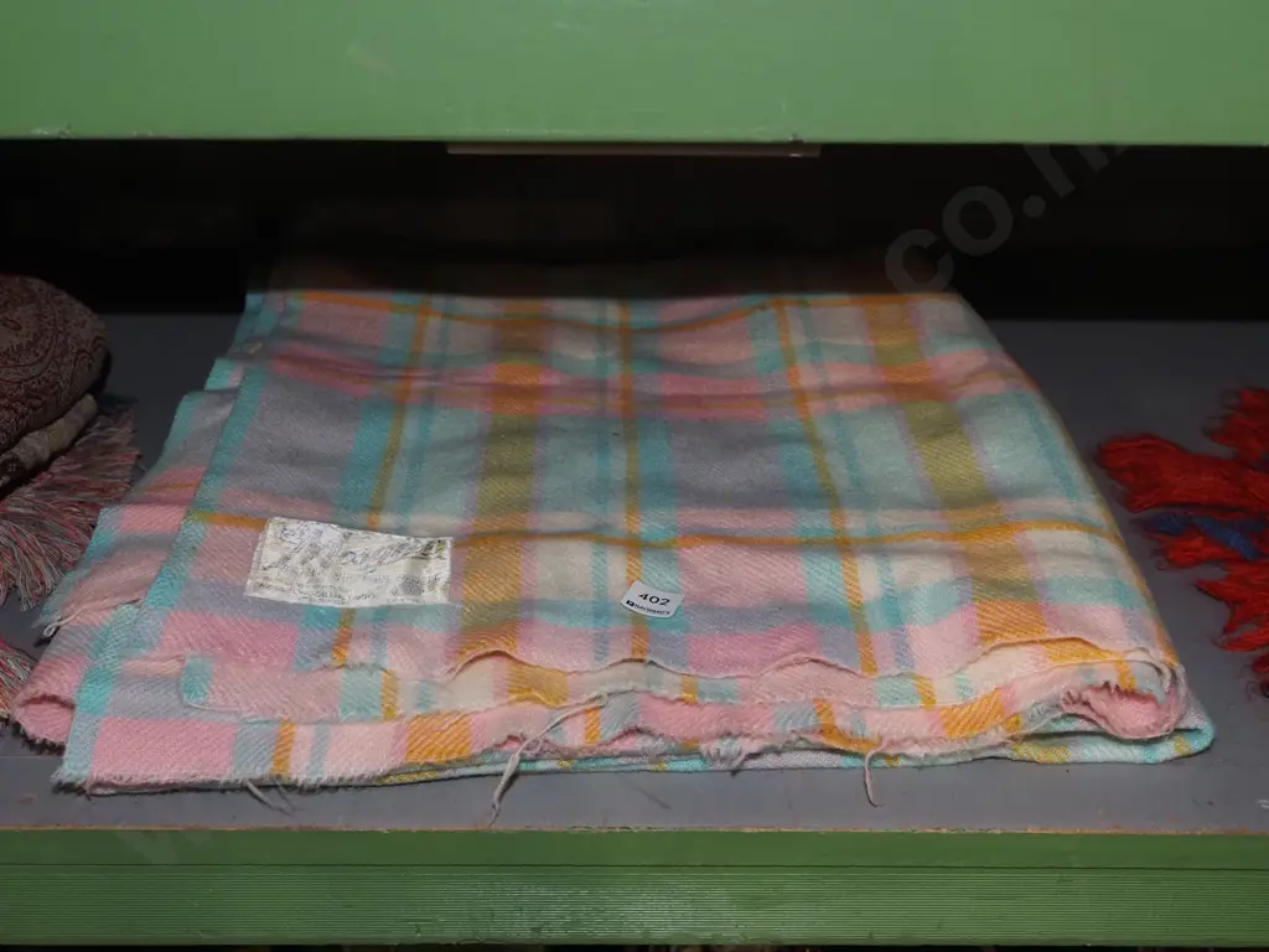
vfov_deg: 31.5
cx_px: 634
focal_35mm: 46
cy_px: 476
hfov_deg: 41.2
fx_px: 1686
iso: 2000
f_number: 5.6
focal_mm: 23
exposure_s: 1/60
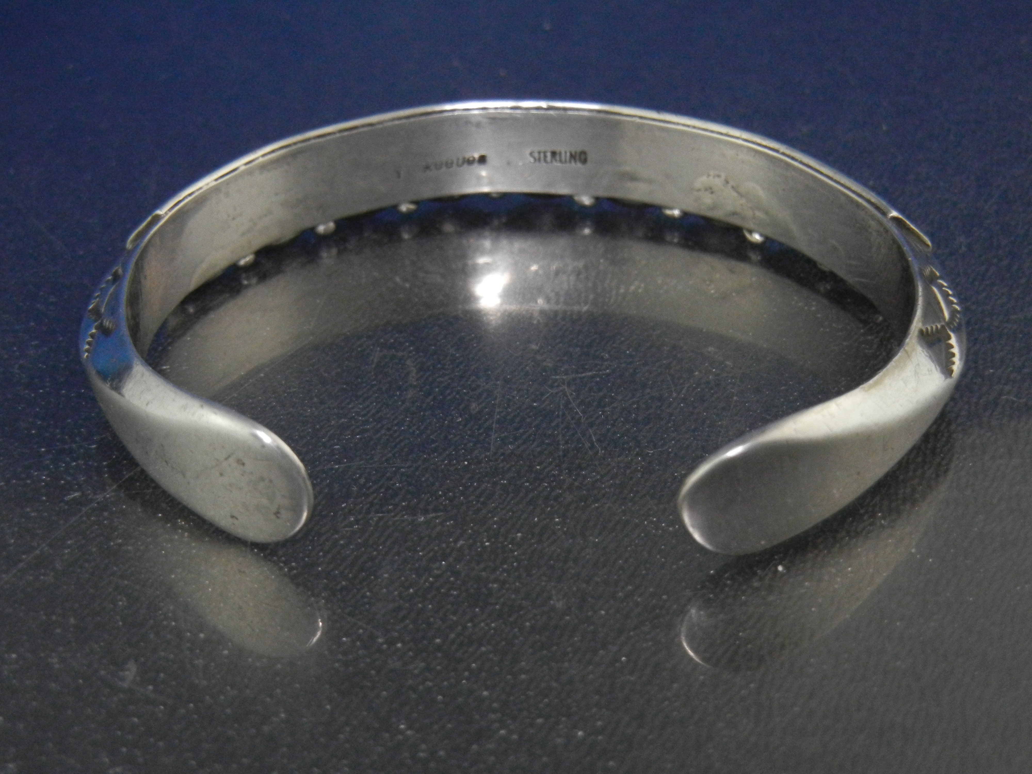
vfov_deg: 21.6
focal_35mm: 68
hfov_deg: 28.6
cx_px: 516
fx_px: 2027
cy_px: 387
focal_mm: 12.2
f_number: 8.2
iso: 800
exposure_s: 1/30
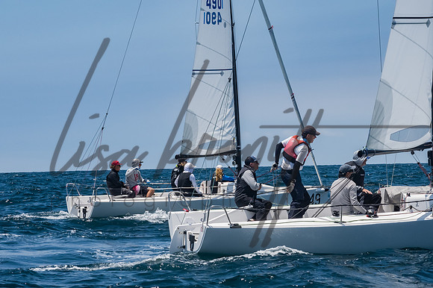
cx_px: 216
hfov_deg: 11.2
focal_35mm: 183
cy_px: 144
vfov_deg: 7.5
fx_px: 2200
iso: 640
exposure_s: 1/1250
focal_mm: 122
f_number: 14
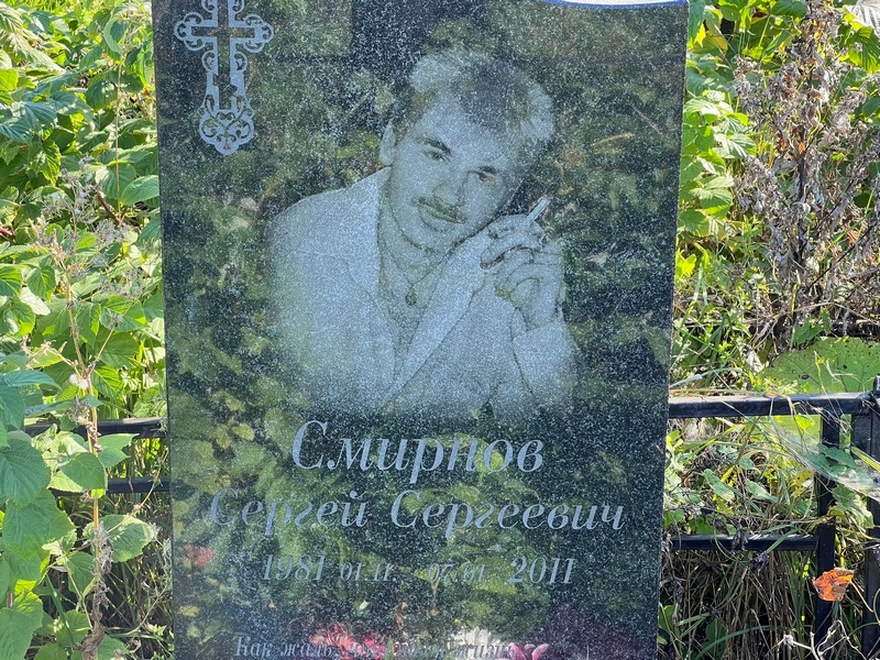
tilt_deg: -19.9
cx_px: 440
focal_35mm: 77
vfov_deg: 19.1
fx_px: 1957
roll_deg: +0.8
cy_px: 330
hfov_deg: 25.3
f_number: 2.8
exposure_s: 1/99
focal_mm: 9
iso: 50
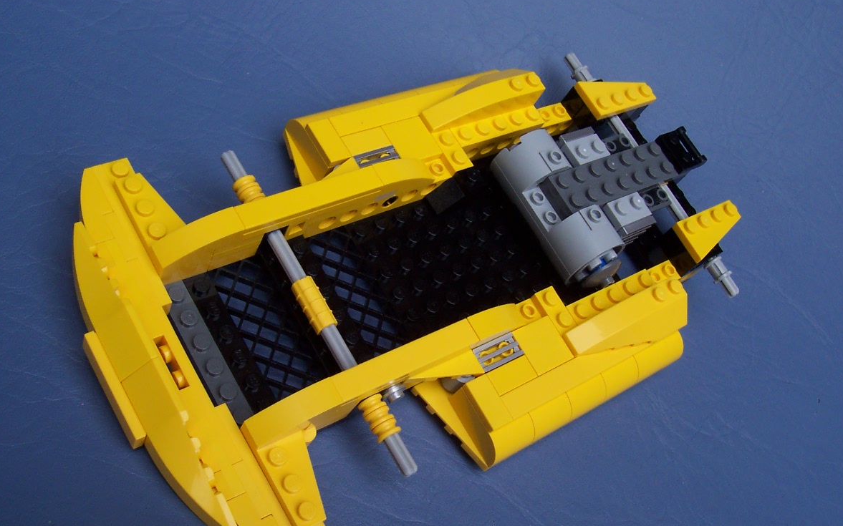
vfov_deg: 31.9
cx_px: 421
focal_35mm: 40
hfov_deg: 49.3
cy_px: 316
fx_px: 919
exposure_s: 1/125
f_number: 5.6
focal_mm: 5.6
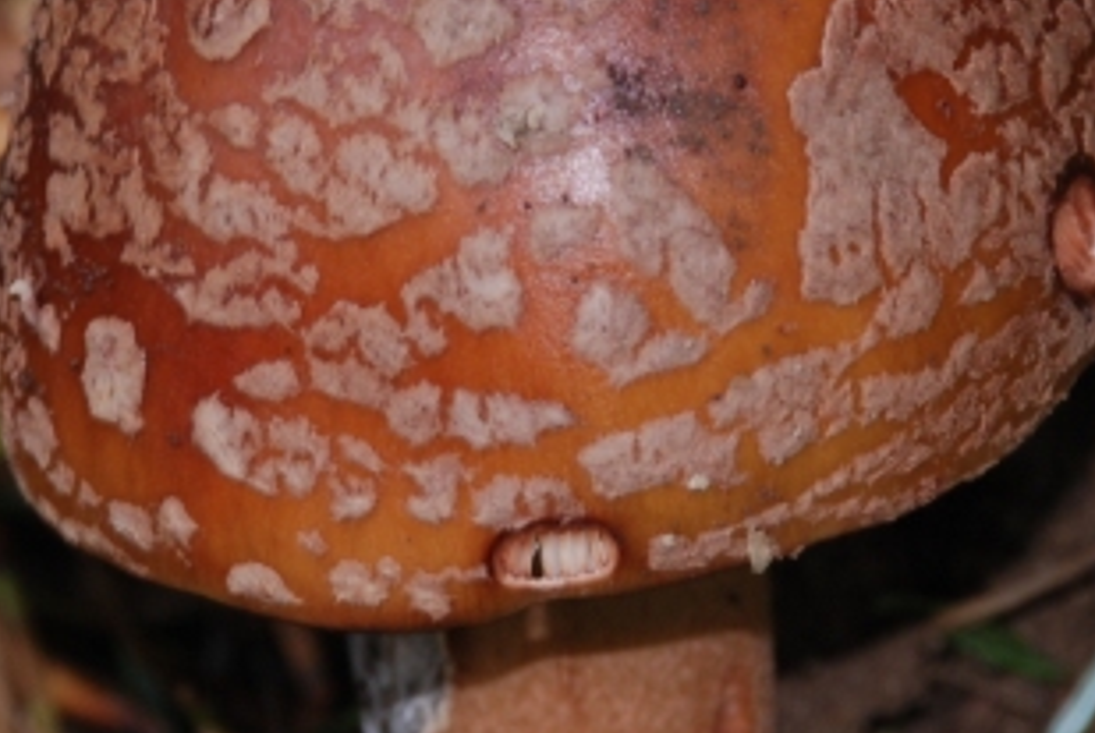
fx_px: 15139
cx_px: 532
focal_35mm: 497
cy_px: 303
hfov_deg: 4.1
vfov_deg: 2.8
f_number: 5.6
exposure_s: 1/60
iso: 200
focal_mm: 100
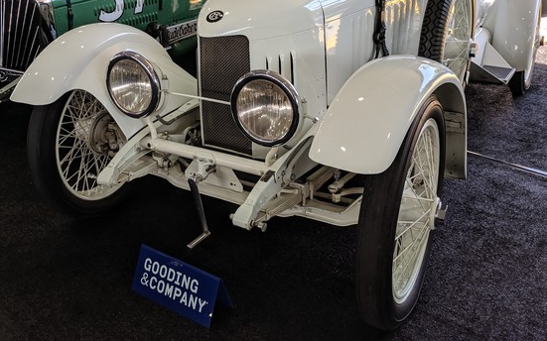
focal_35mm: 40
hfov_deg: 49.1
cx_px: 227
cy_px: 68
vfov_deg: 31.2
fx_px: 596
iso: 99
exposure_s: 1/396
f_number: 2
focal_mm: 4.67
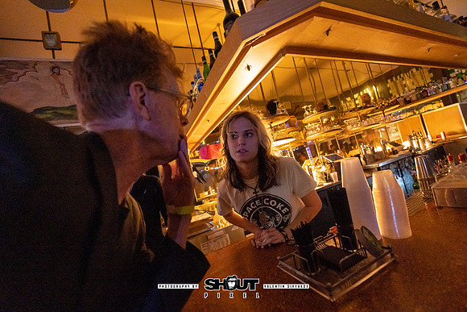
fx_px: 182
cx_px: 234
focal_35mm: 14
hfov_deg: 104.2
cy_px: 156
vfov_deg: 81.2
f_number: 2.8
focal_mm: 14
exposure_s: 1/125
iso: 3200
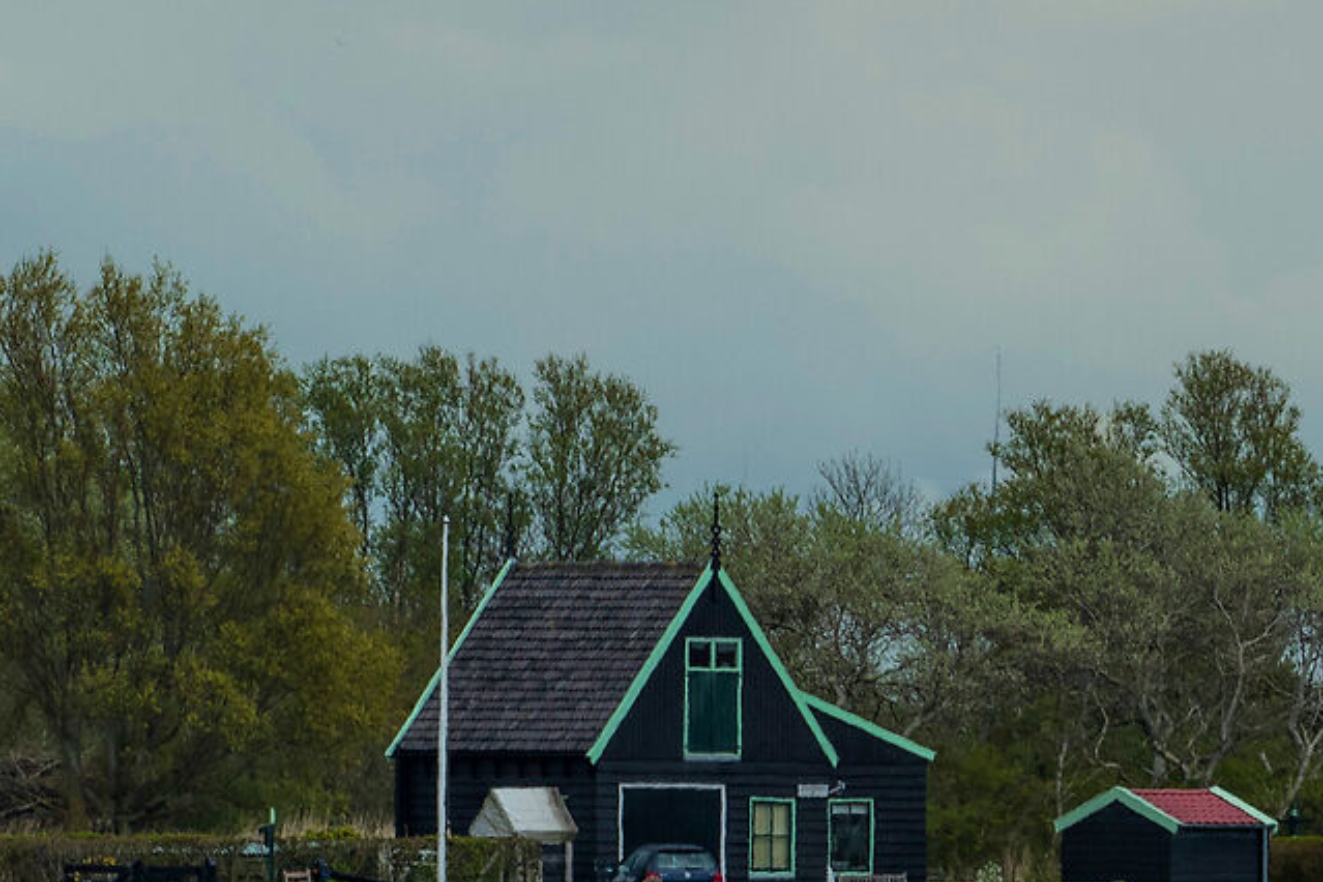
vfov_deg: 1.8
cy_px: 1006
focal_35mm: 751
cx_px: 1288
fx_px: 27597
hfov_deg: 2.7
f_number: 10
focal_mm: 200
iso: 100
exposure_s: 1/250
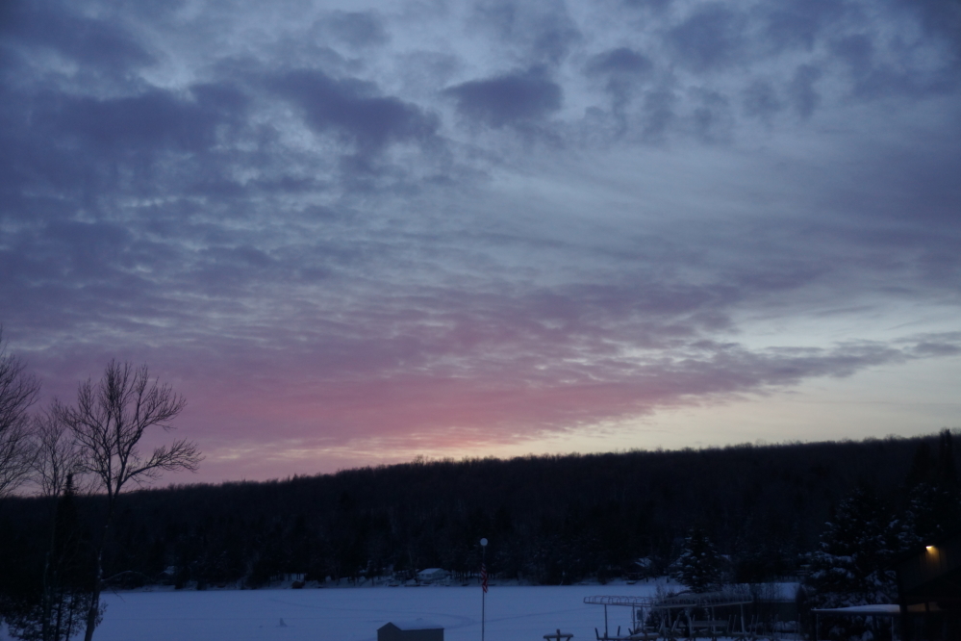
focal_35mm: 45
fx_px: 1201
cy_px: 320
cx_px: 480
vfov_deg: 29.9
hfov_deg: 43.6
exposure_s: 1/80
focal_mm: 30
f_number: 4.5
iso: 400
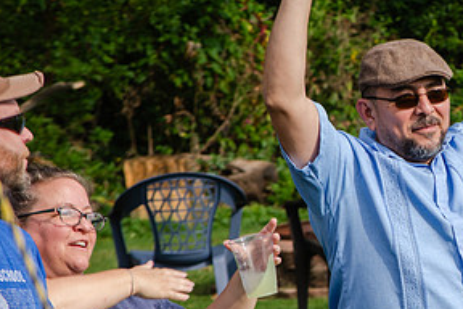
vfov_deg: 3.4
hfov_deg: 5.1
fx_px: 5234
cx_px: 429
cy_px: 151
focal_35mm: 407
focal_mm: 135
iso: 125
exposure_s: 1/250
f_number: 8
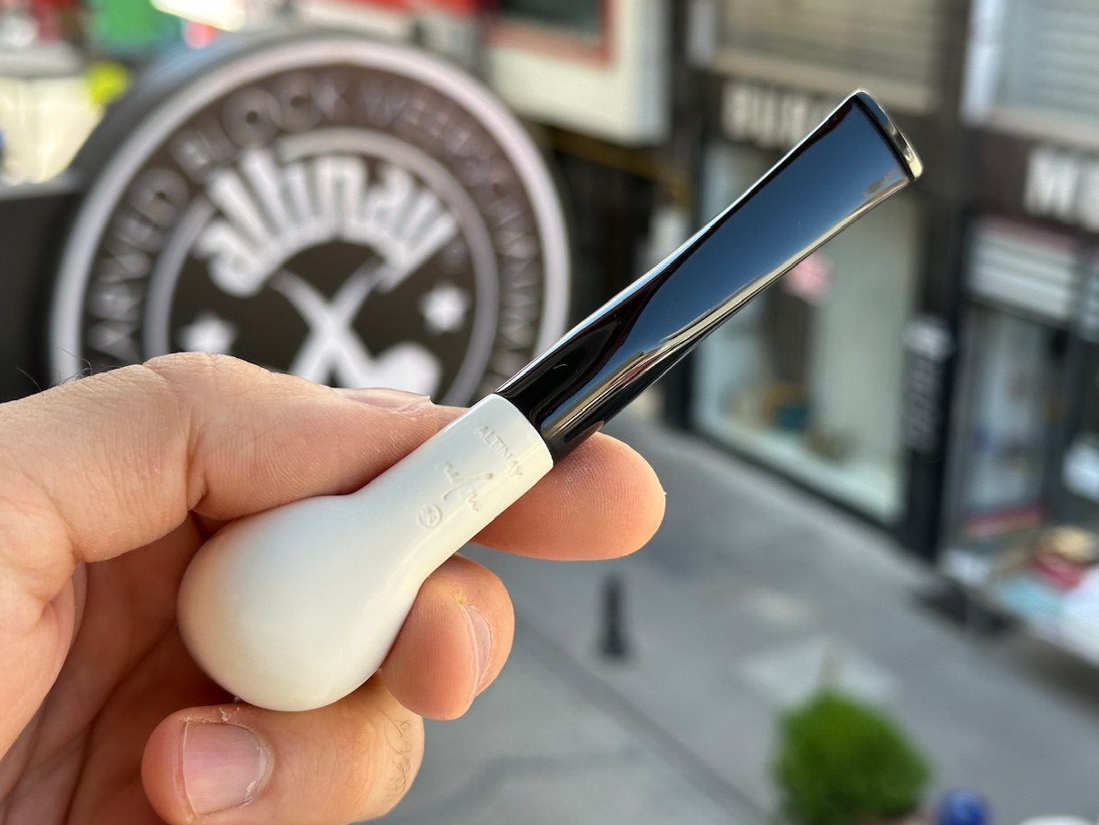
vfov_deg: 29.1
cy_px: 406
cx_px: 561
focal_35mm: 50
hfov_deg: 38.2
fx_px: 1588
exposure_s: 1/376
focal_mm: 6.86
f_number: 1.78
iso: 64
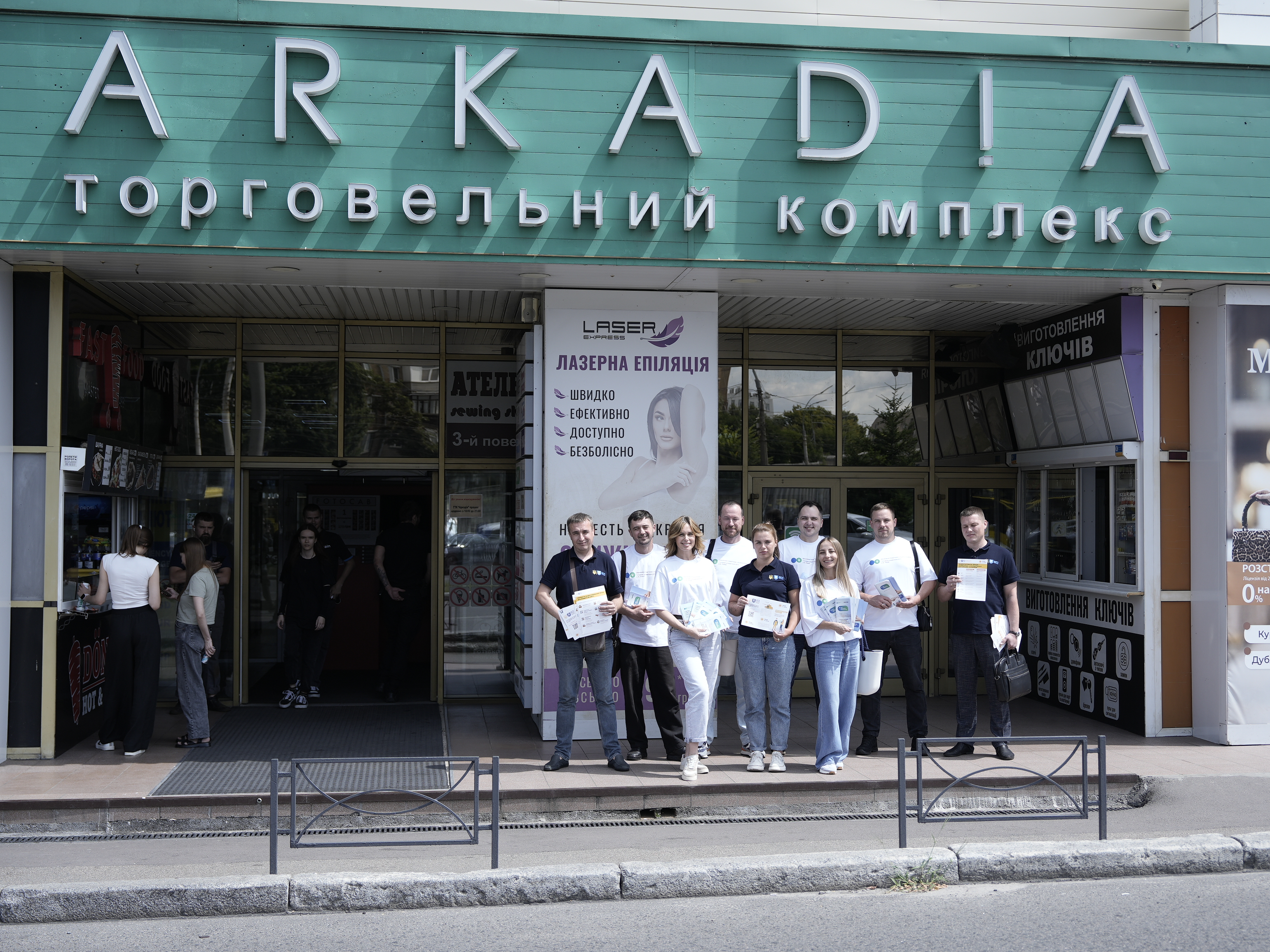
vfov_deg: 30.9
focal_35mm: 47
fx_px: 1724
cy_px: 474
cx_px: 708
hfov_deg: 40.4
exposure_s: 1/1250
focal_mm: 43
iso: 100
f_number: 2.8
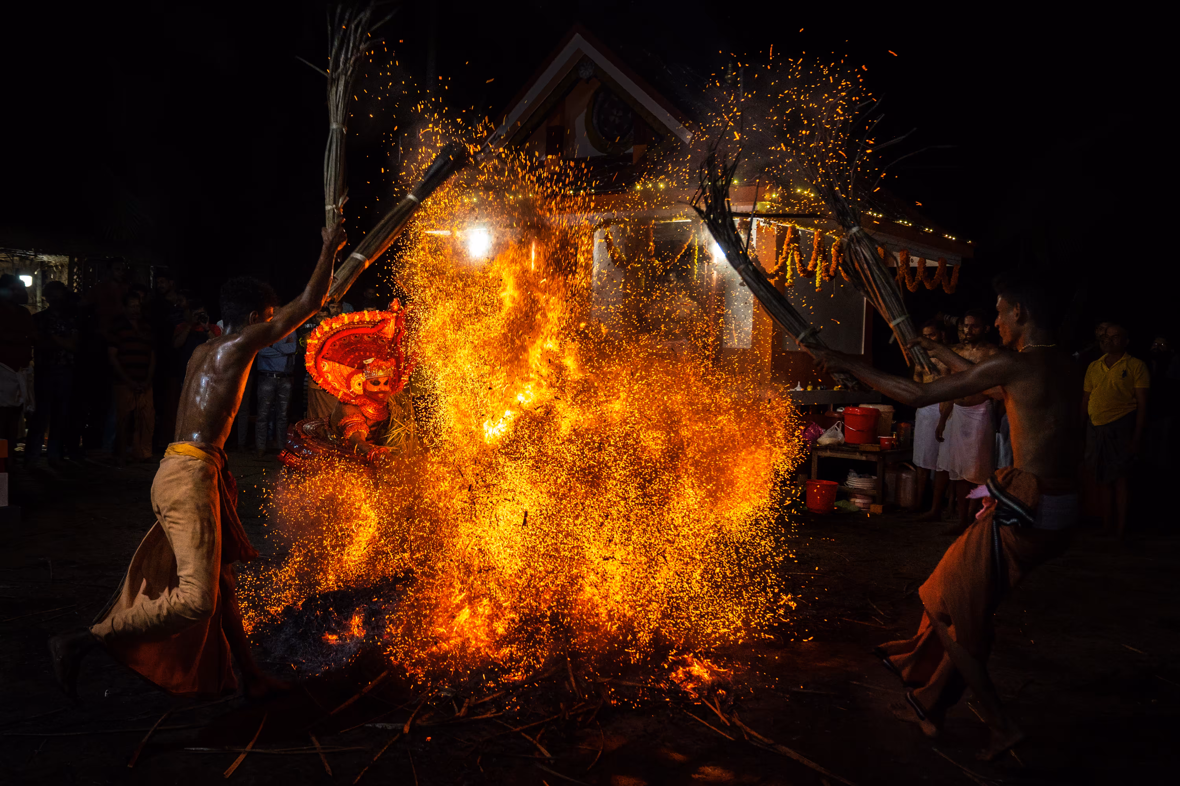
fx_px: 852
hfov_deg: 69.4
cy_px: 393
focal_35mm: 26
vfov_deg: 49.6
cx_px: 590
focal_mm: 26
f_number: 4
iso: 1000
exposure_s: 1/500
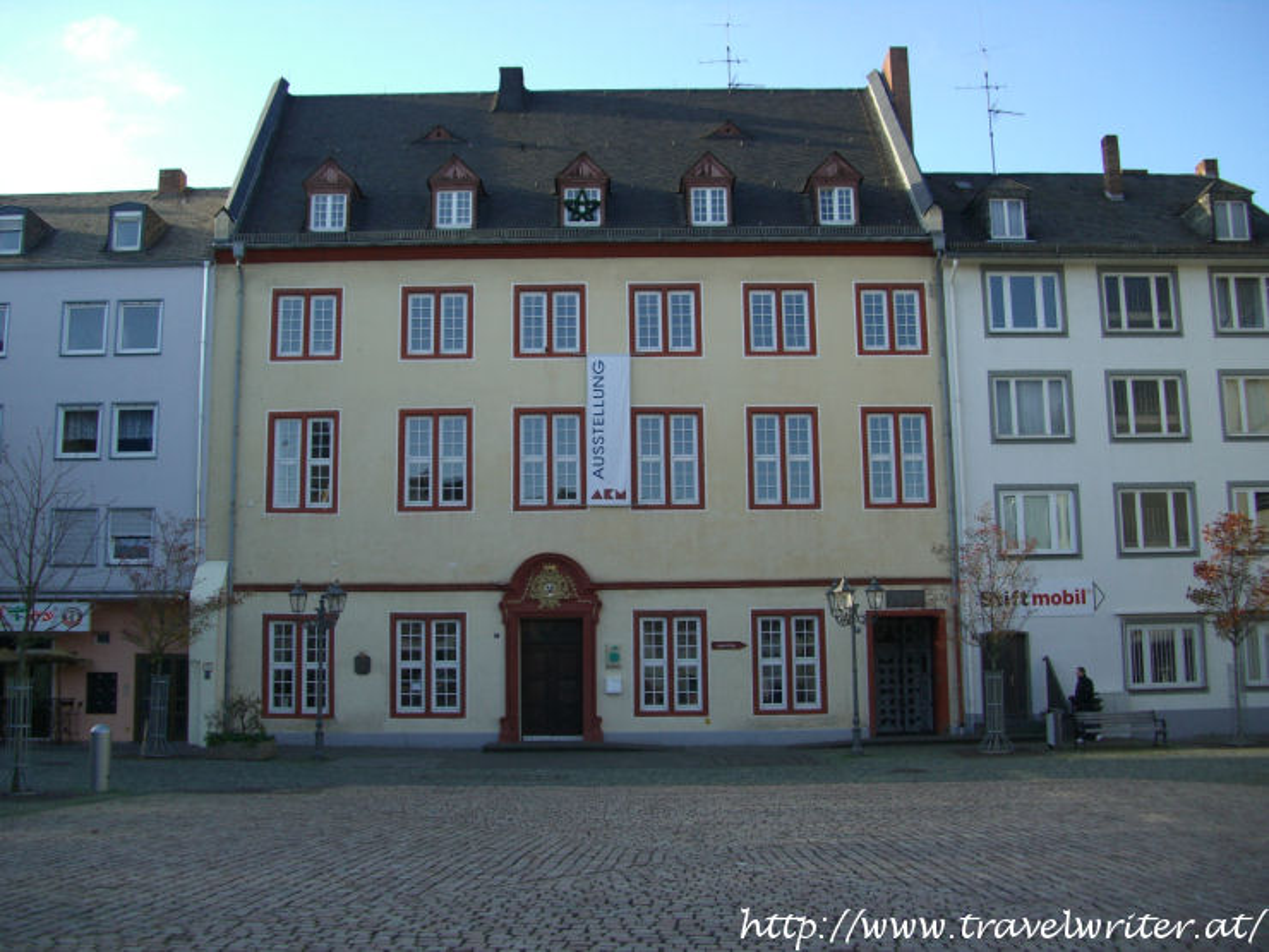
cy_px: 476
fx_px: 1393
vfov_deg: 37.7
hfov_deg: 49.0
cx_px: 634
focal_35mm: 38
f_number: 2.8
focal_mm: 7.9
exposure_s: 1/250
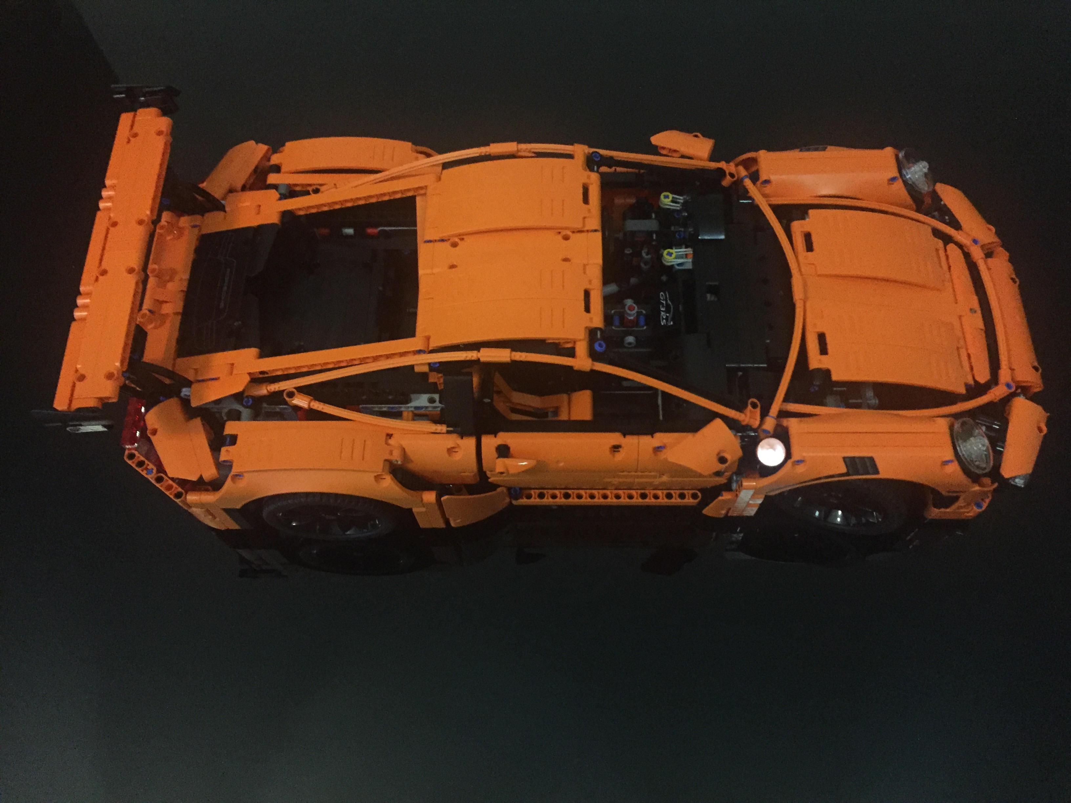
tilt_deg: -66.0
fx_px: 897
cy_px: 402
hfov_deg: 61.7
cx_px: 536
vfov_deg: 48.2
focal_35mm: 29
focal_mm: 4.15
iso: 500
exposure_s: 1/17
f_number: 2.2
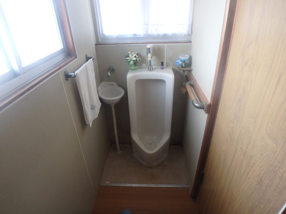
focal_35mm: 21
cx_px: 143
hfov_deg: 79.0
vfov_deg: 63.4
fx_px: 174
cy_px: 107
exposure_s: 1/30
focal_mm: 3.7
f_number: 3.5
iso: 250
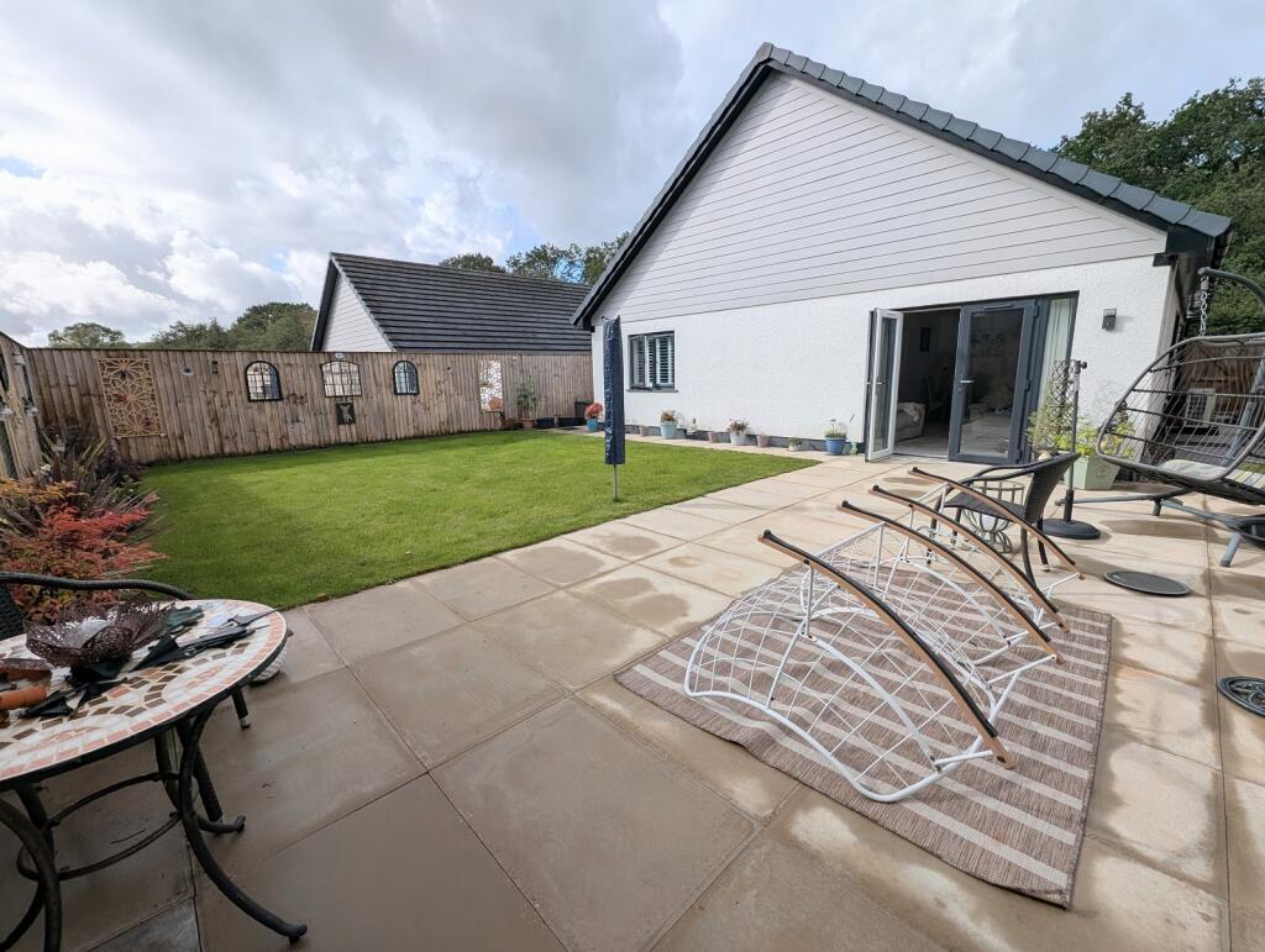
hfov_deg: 106.1
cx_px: 632
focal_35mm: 13
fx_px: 476
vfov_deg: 90.1
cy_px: 476
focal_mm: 1.95
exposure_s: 1/2179
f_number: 2.2
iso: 47
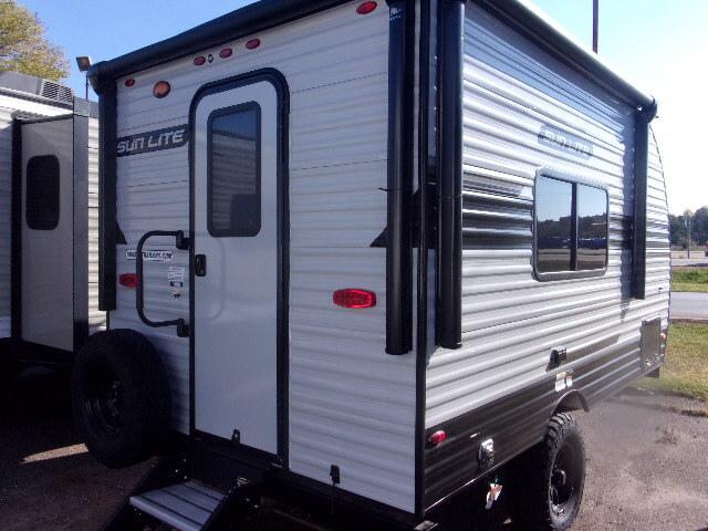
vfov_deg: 49.7
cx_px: 354
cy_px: 266
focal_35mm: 28
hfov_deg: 63.4
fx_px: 573
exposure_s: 1/170
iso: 200
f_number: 10.8
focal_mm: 5.1
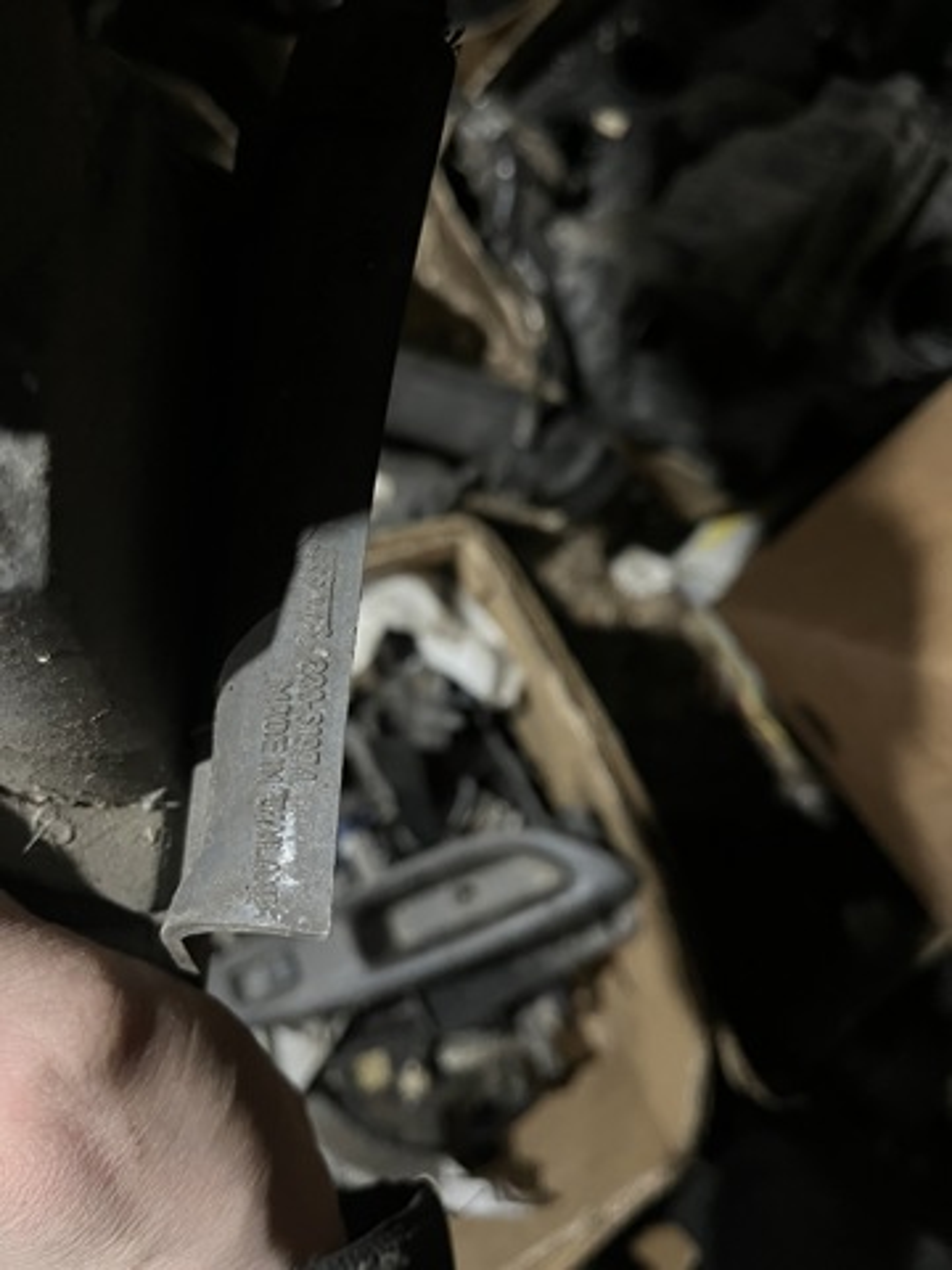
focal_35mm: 26
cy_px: 635
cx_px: 476
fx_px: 953
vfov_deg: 67.3
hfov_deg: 53.1
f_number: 1.6
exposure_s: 1/56
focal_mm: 5.1
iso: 500
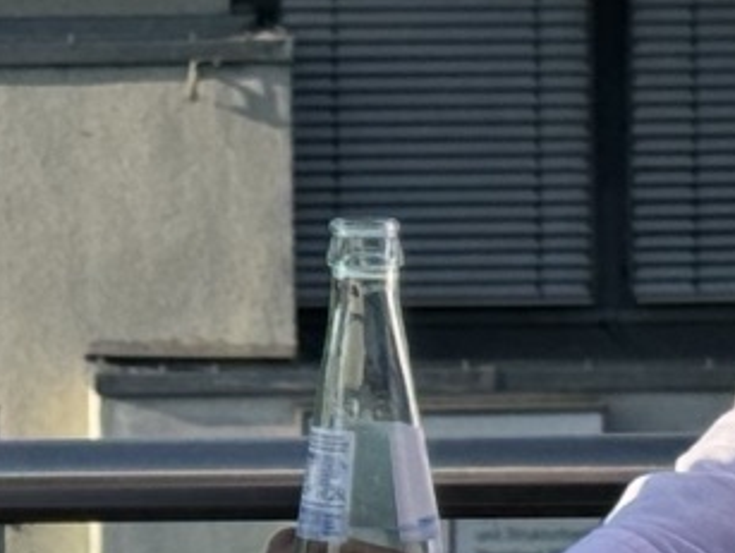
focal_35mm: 281
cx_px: -120
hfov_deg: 7.0
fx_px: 5973
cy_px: 17
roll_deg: +0.7
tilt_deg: -1.5
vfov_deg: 5.3
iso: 64
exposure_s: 1/2959
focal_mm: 6.76
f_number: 1.78
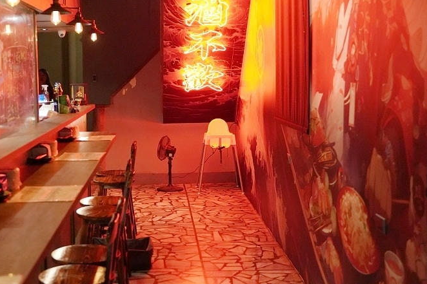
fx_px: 688
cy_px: 87
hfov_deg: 34.5
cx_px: 194
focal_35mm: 58
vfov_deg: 23.2
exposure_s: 1/160
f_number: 2.8
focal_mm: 32
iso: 4000
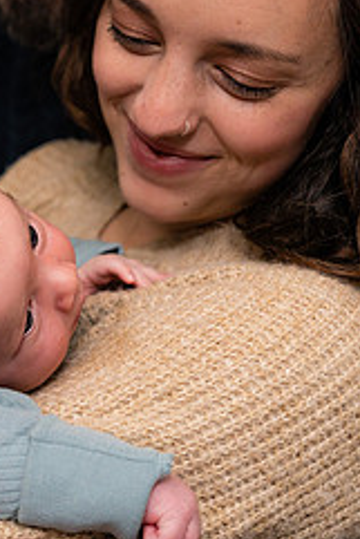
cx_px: -7
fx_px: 1048
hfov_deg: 18.9
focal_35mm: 70
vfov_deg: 28.8
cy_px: 244
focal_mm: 25
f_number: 2.8
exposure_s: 1/250
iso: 500
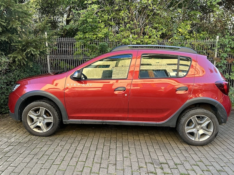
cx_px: 117
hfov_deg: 67.3
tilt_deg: -11.4
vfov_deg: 53.1
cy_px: 88
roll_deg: +0.9
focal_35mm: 26
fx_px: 176
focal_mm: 5.7
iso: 50
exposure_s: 1/121
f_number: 1.5
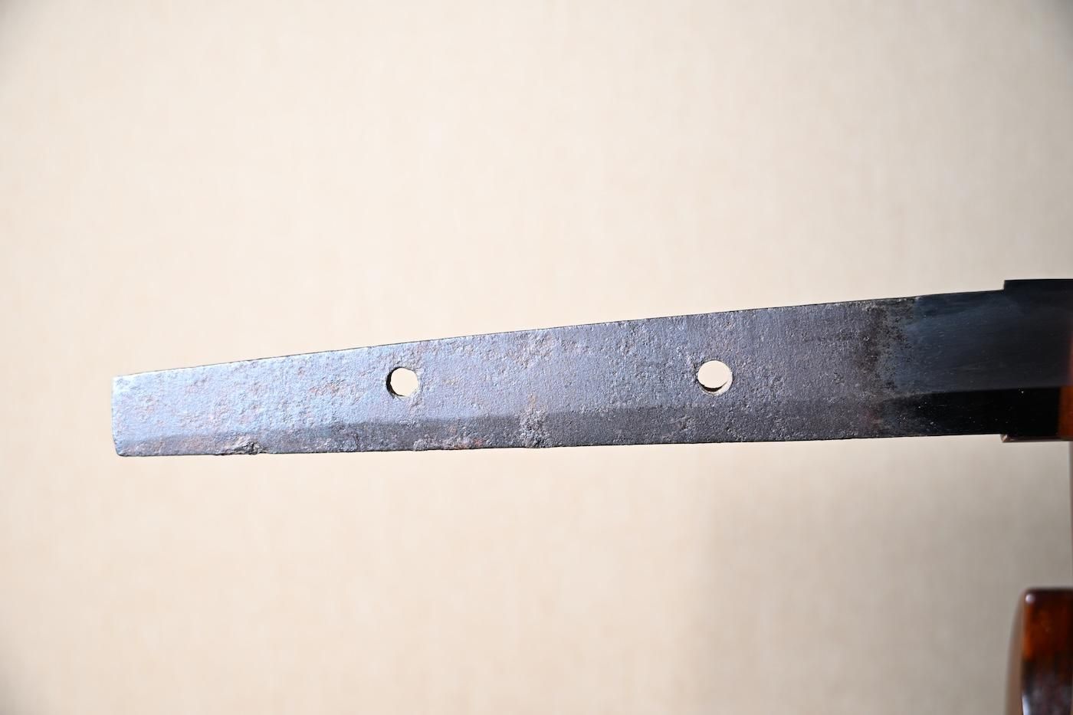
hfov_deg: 39.4
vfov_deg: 26.9
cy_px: 358
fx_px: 1497
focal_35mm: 50
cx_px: 536
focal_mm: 33.5
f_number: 4
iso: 100
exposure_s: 1
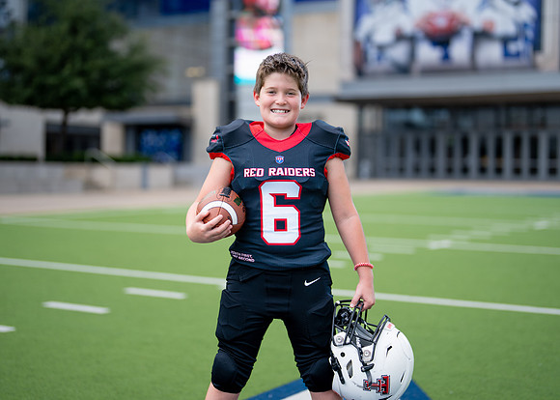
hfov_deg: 32.8
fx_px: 951
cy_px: 173
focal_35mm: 60
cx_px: 280
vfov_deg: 23.7
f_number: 1.2
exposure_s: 1/1600
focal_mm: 50
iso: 100
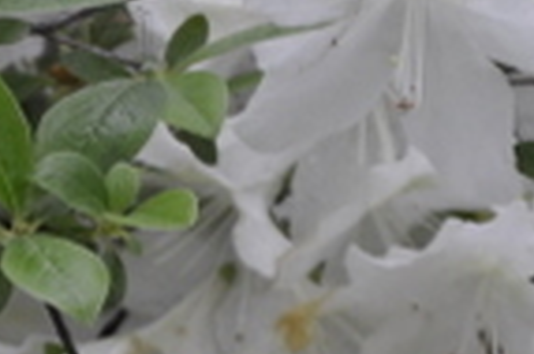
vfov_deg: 1.5
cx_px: 239
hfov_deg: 2.3
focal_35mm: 883
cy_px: 835
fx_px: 13080
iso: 450
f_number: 5.6
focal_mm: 105
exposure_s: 1/60
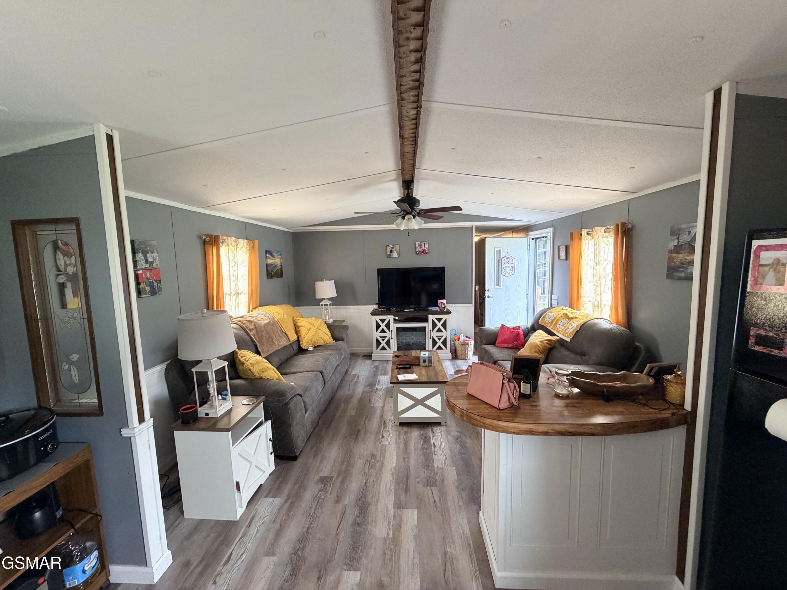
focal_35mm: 14
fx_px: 318
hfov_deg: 102.1
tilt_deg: -6.9
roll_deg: +2.4
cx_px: 394
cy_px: 295
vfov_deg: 85.7
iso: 320
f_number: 2.2
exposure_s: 1/82
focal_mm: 2.22
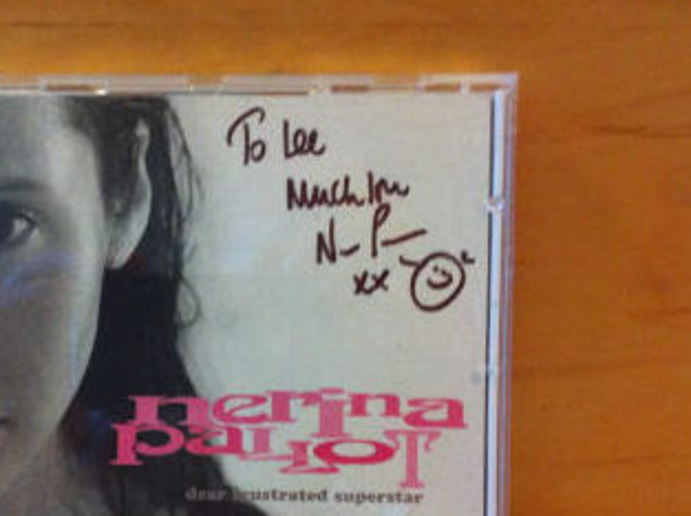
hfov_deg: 34.2
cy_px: 387
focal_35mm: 56
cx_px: 256
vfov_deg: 25.7
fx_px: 1117
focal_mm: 3.85
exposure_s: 1/15
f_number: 2.8
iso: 200
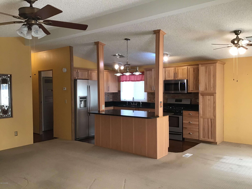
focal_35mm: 31
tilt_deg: -0.6
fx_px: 226
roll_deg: +0.8
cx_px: 126
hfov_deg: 58.4
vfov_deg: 45.4
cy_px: 94
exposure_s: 1/30
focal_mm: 3.3
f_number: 2.4
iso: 50
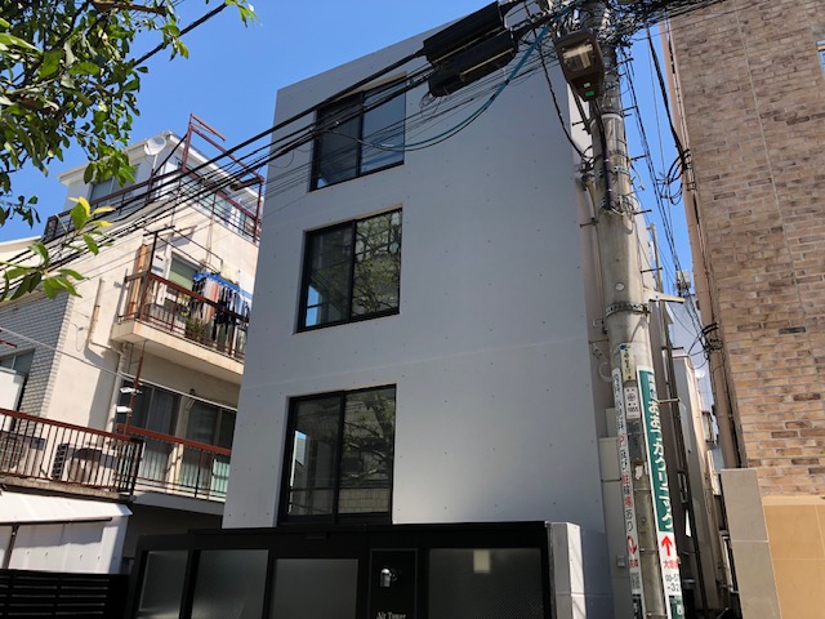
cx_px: 412
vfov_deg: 49.7
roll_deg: -0.3
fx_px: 667
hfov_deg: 63.4
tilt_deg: +23.6
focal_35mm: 28
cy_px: 310
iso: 20
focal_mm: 3.99
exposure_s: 1/685
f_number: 1.8
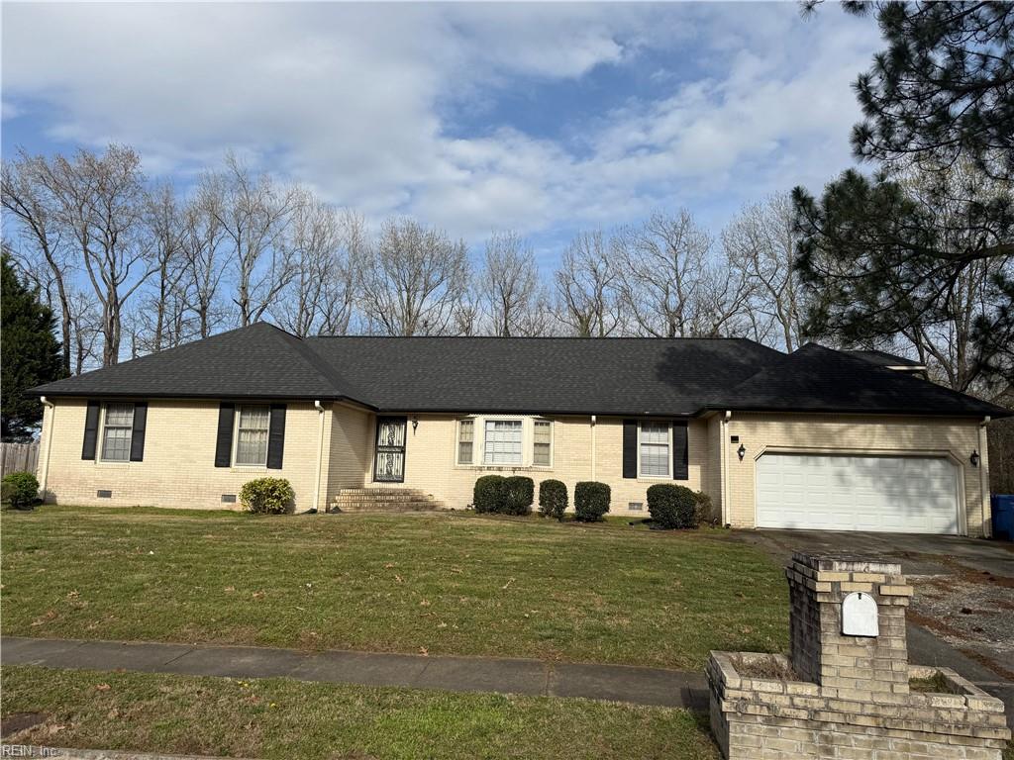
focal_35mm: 24
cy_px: 380
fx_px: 703
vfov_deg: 56.8
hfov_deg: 71.6
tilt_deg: +8.0
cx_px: 507
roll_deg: -1.4
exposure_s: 1/6711
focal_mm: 6.76
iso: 80
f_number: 1.78
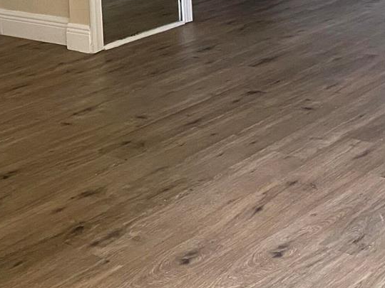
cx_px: 27
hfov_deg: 24.5
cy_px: -119
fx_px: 856
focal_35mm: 77
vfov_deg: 17.5
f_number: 1.8
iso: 320
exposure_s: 1/60
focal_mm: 4.25
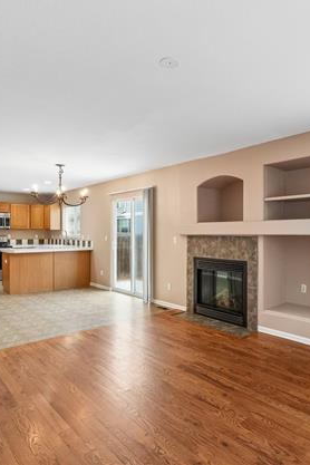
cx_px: 198
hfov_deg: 54.3
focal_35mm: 23
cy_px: 229
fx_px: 297
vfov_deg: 76.1
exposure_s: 1/25
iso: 640
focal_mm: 10
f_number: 9
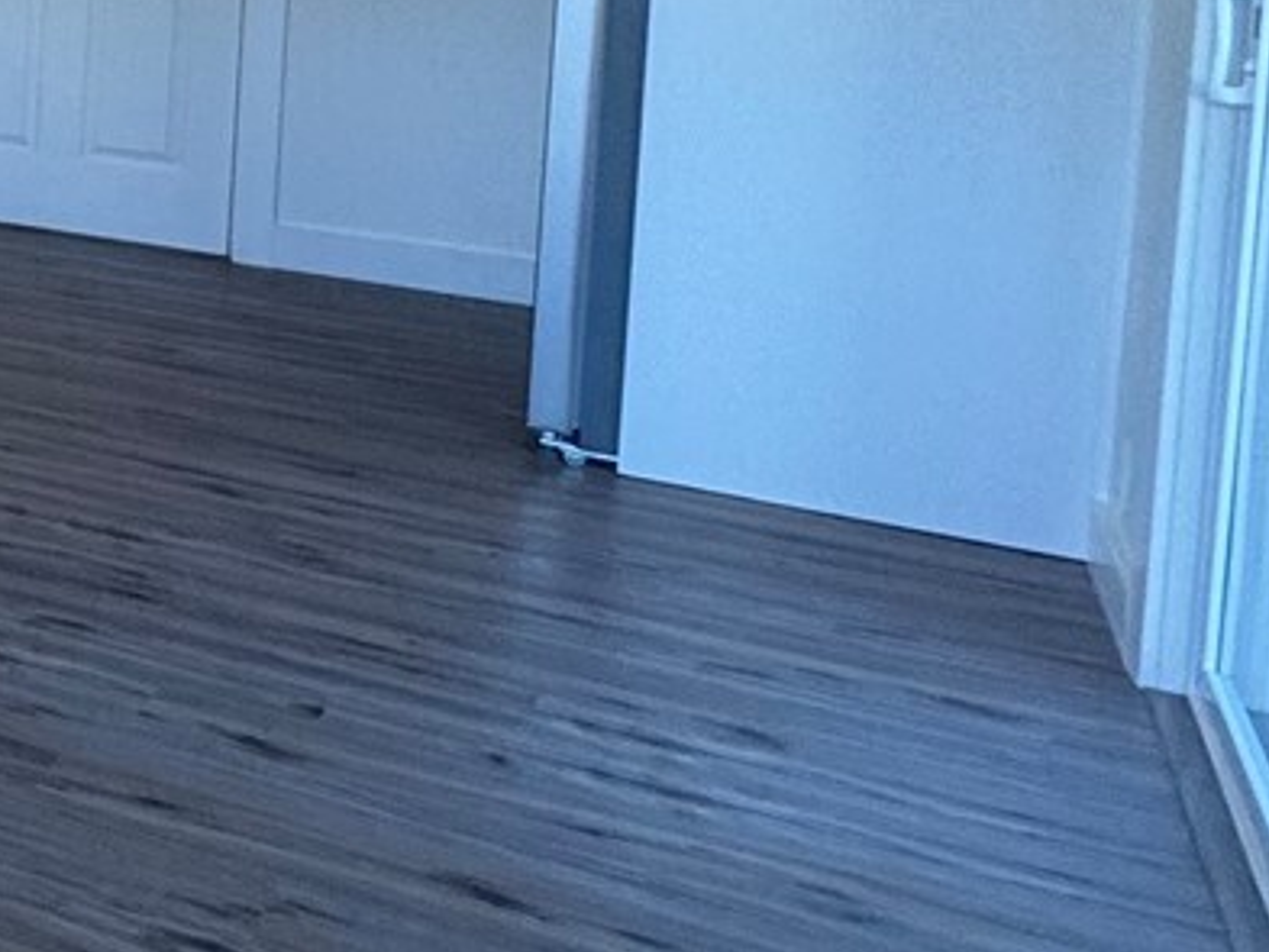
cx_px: -1256
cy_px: -103
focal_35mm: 57
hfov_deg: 19.4
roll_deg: -0.7
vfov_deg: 24.0
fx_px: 2090
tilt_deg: -3.3
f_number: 2.2
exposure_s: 1/120
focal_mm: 2.22
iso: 100
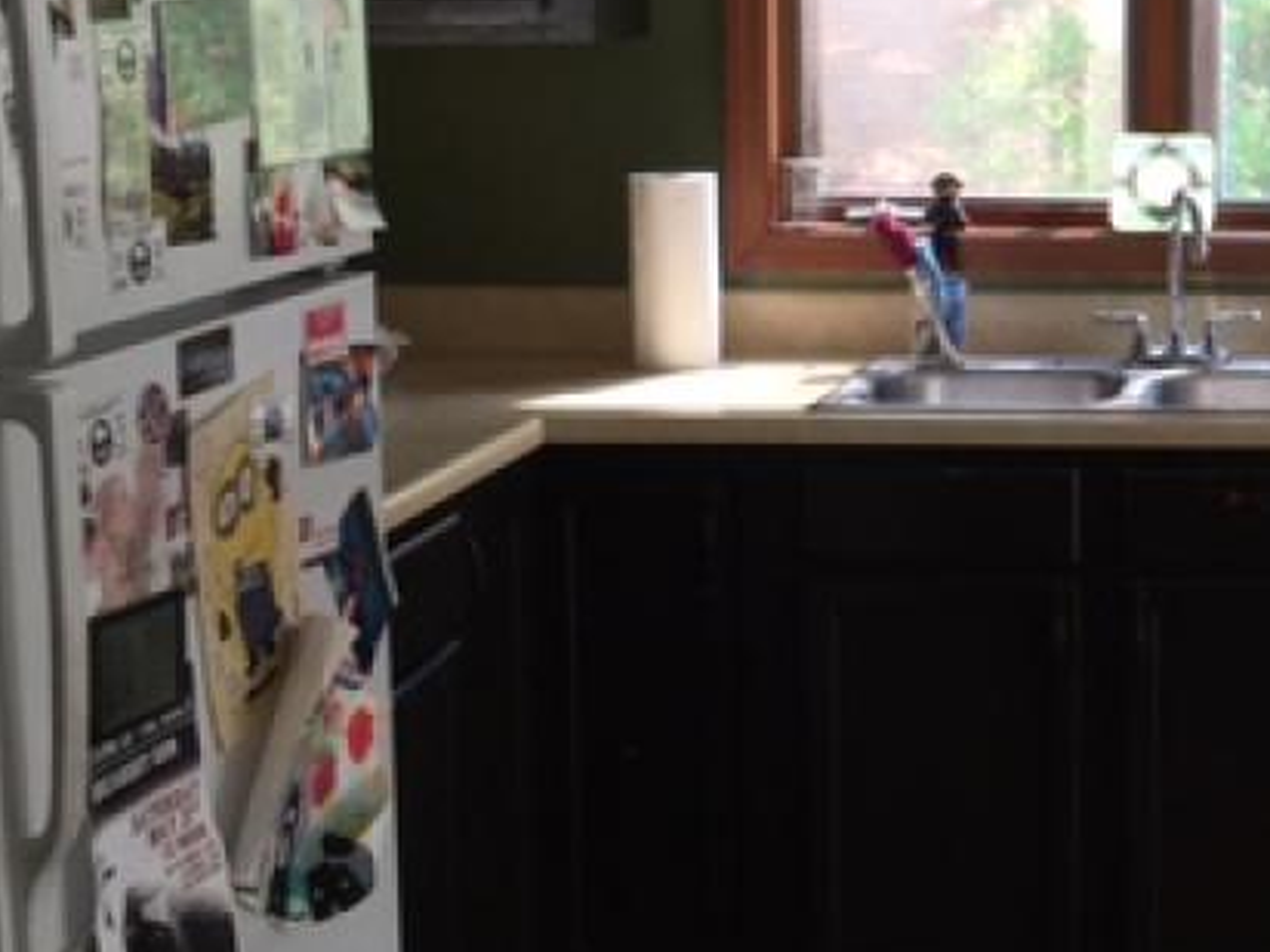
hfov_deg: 24.8
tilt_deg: -5.7
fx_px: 2642
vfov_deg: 20.3
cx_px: 1458
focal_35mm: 72
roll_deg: -0.8
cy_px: 246
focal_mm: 4.15
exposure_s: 1/30
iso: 25
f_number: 2.2
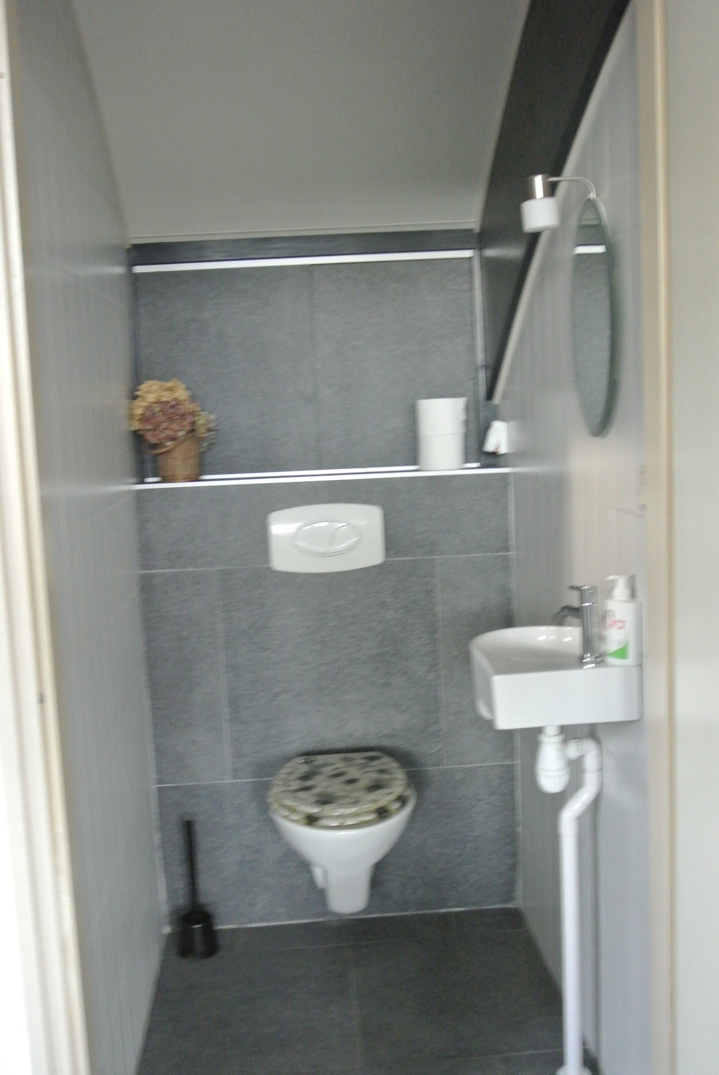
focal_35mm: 37
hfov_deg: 36.0
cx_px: 360
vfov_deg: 51.8
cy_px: 538
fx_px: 1105
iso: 1400
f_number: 4
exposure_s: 1/30
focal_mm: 14
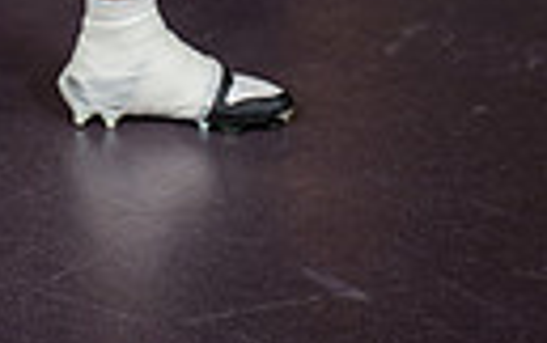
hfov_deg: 13.9
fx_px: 2224
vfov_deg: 8.1
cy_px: -508
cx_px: 51
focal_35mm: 149
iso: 800
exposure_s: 1/250
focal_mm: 42
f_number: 7.1
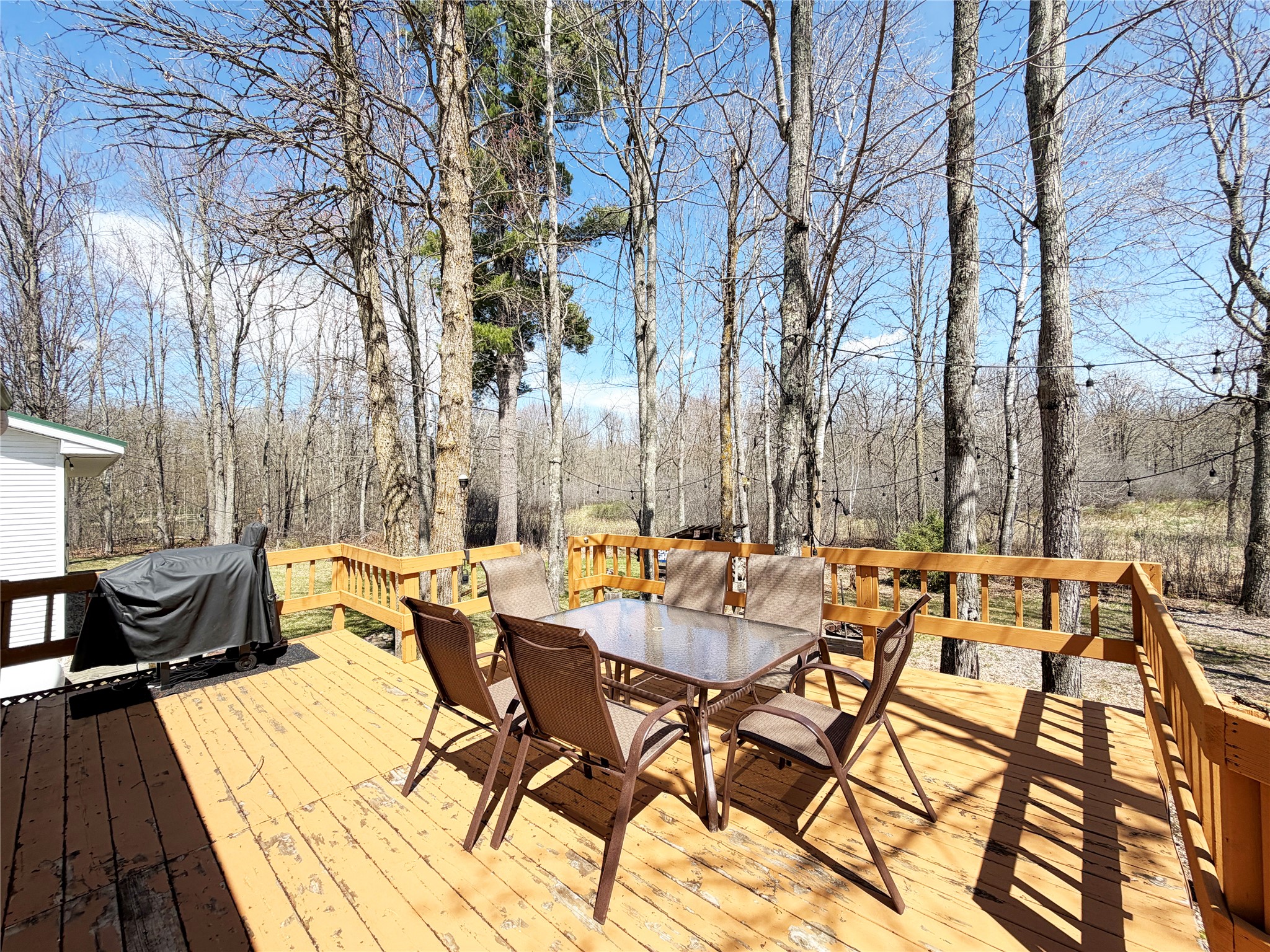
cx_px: 635
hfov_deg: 102.1
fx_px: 514
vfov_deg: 85.7
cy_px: 476
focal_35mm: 14
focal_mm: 2.22
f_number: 2.2
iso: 32
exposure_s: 1/770
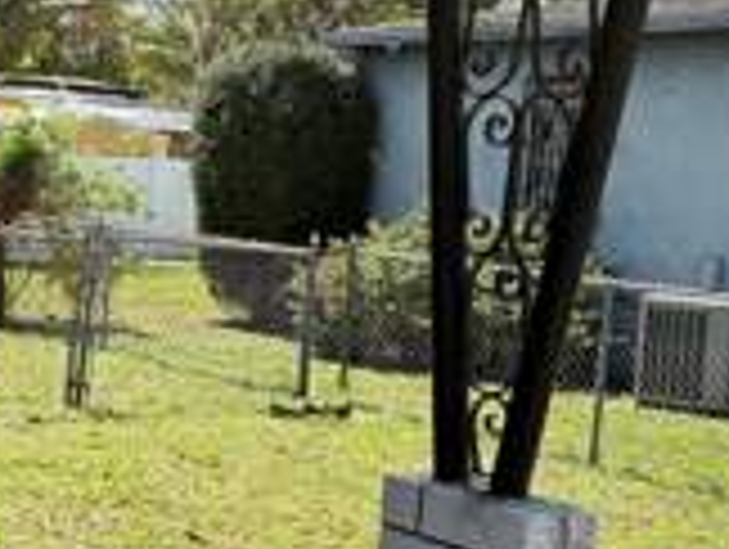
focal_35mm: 77
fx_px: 1624
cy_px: 261
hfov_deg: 23.7
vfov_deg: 19.2
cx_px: -68
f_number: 1.6
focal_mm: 5.96
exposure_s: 1/1667
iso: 64
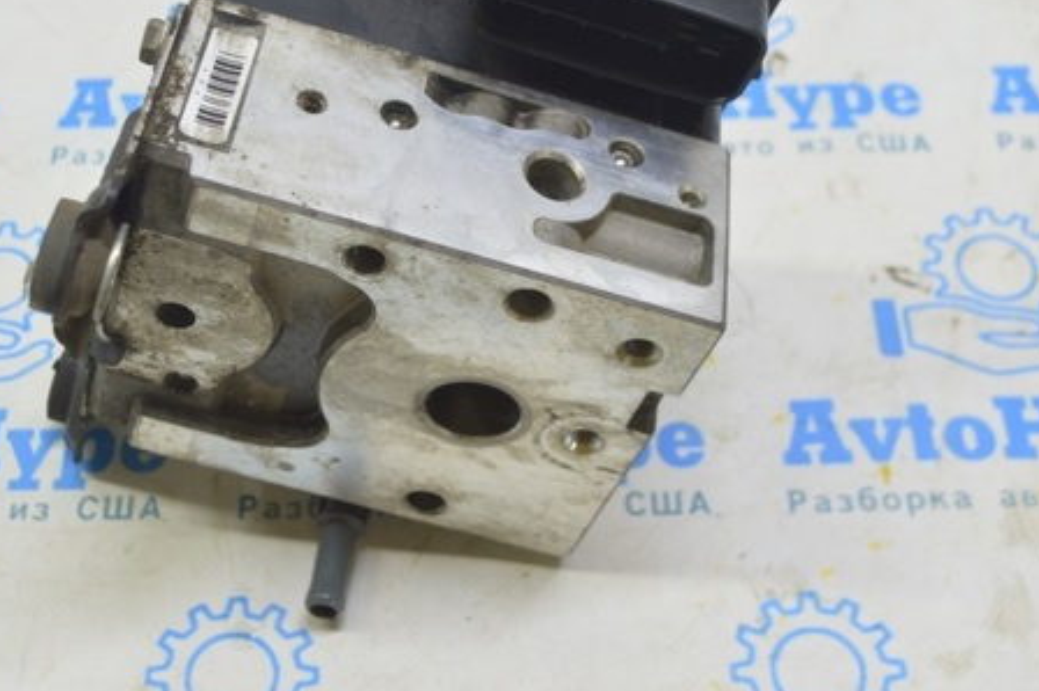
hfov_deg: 33.3
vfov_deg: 22.5
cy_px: 238
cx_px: 422
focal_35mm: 60
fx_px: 1730
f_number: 5.6
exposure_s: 1/20
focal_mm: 28
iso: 400
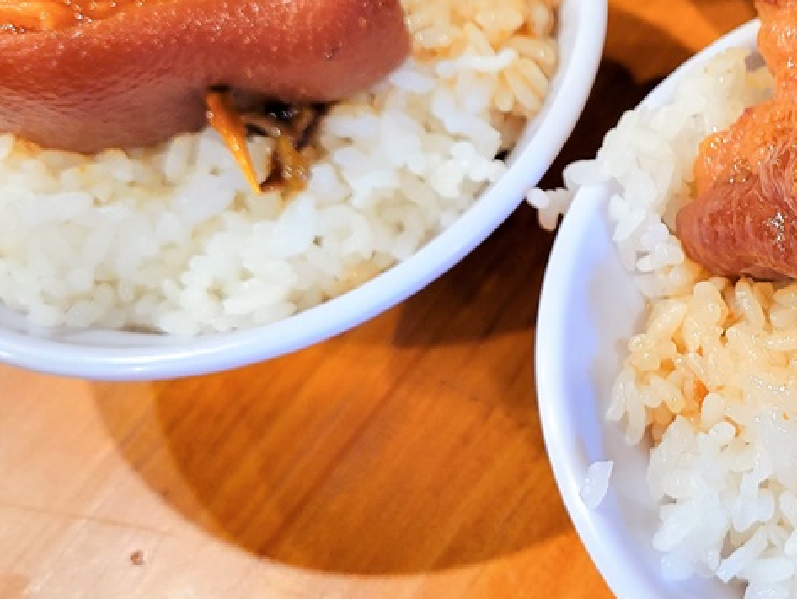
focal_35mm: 55
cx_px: 716
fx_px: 1267
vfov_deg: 26.4
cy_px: 189
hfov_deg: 33.1
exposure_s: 1/40
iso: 200
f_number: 1.8
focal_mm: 5.4
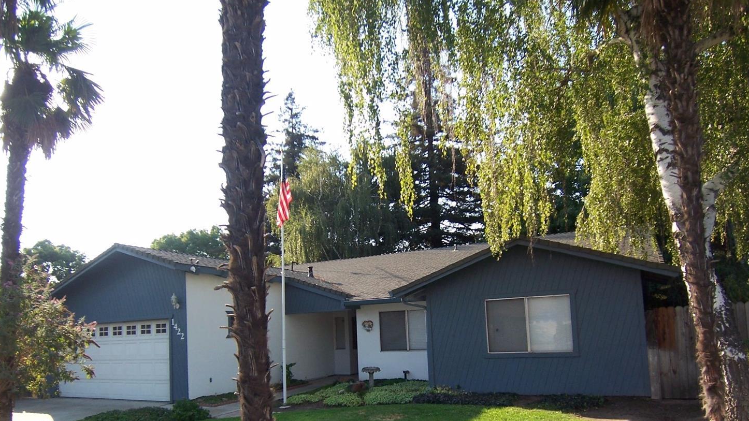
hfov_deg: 71.9
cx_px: 365
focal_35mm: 26
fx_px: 516
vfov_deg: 43.6
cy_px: 289
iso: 64
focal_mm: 3.8
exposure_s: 1/320
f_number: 2.8
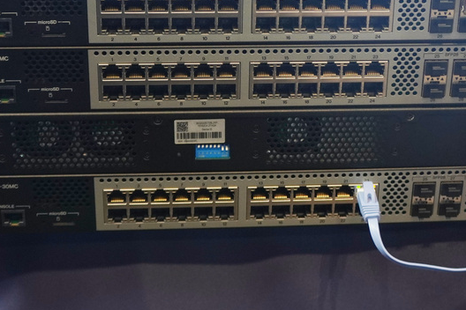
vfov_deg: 17.9
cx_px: 276
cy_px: 25
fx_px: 971
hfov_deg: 26.9
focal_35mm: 75
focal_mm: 22
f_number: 4
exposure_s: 1/40
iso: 800
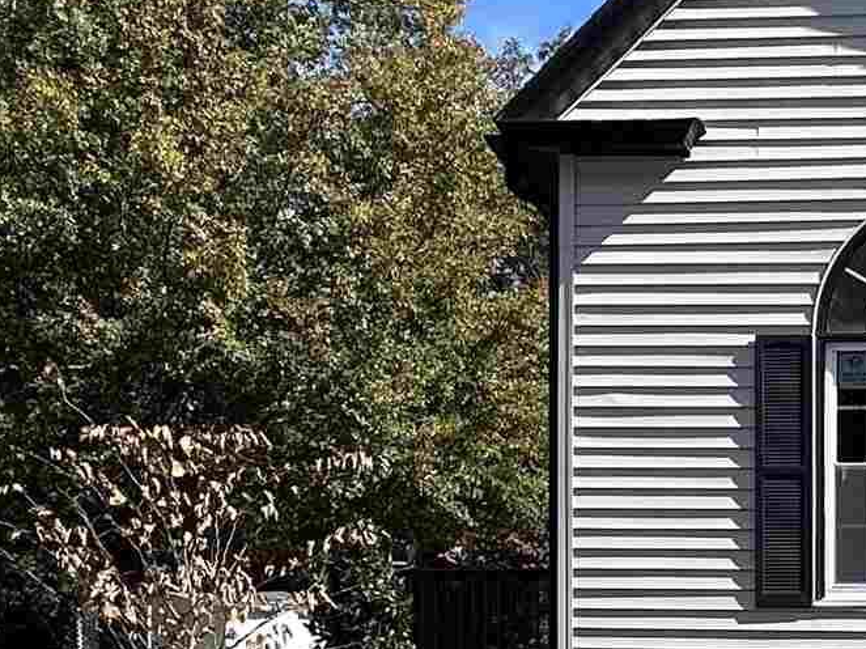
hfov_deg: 28.9
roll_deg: +0.0
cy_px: 696
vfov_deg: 21.5
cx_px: 748
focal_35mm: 65
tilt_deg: -2.4
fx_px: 1626
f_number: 2.2
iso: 50
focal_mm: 2.22
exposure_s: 1/1125
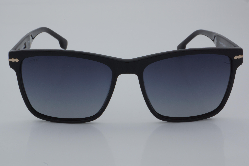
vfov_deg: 20.2
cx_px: 124
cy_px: 83
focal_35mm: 68
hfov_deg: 29.9
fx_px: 467
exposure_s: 1/4
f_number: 32
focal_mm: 45
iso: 100
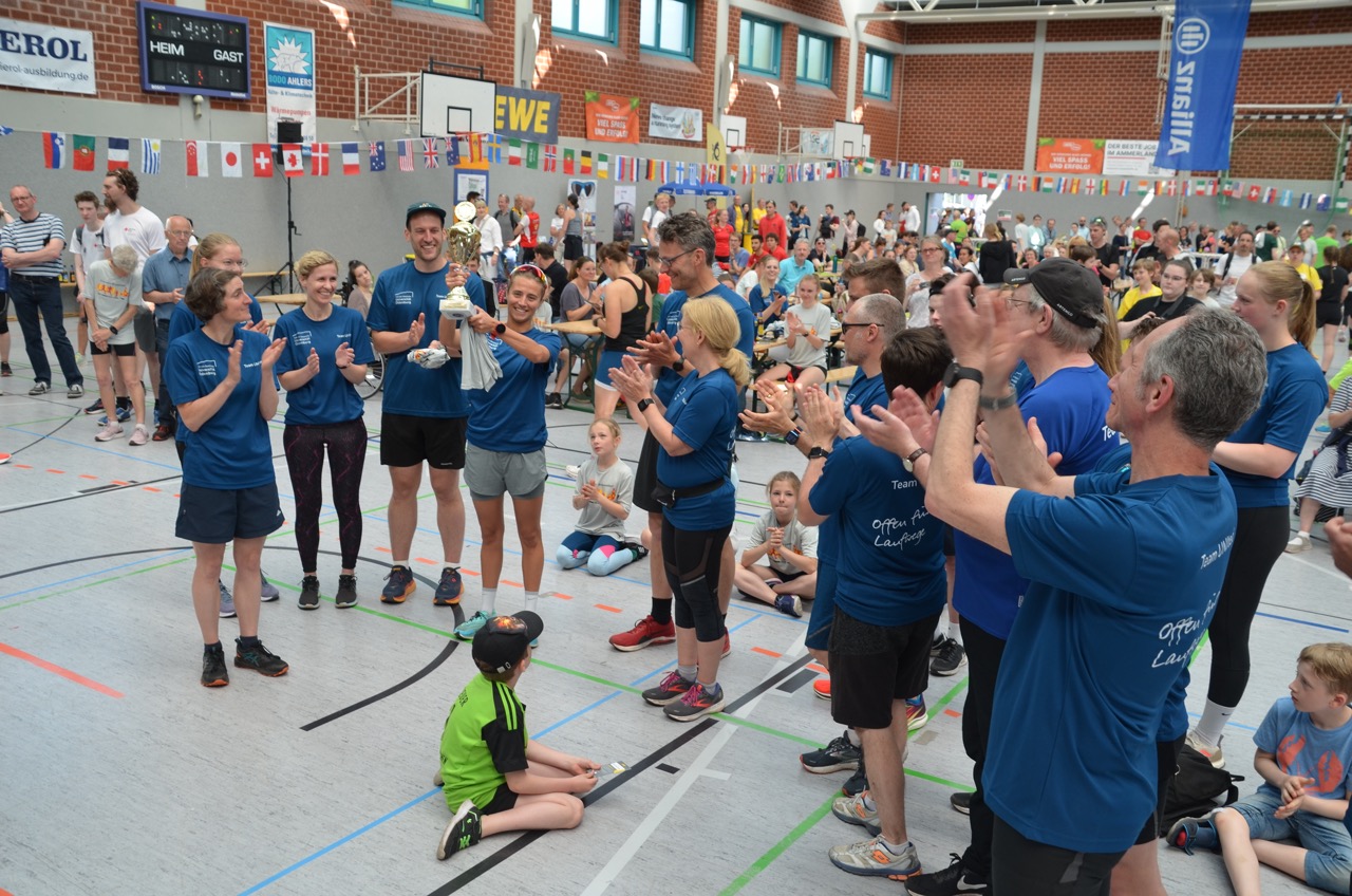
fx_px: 1181
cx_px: 676
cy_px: 448
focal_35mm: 32
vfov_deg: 41.5
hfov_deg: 59.6
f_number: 5.6
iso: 220
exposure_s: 1/125
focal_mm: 21
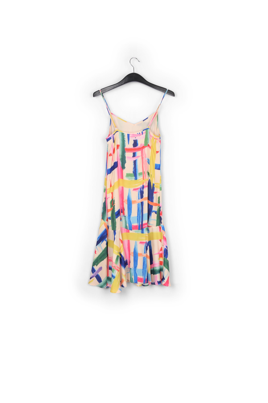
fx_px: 413
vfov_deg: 51.9
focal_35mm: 37
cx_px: 134
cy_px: 202
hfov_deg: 35.9
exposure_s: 1/125
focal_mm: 37
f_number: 13
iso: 100
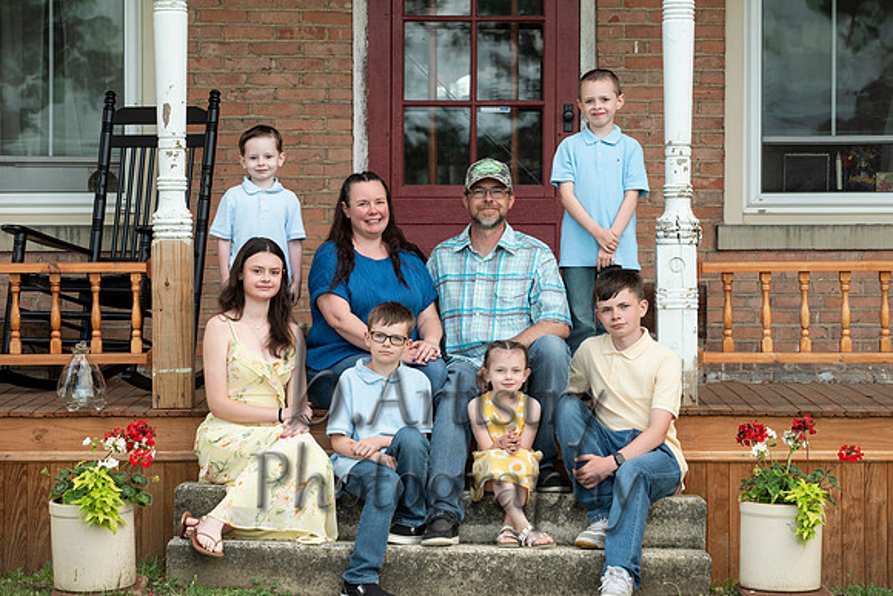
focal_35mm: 130
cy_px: 298
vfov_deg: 10.6
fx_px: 3225
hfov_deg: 15.8
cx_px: 446
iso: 320
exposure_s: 1/125
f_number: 5.6
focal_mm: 130
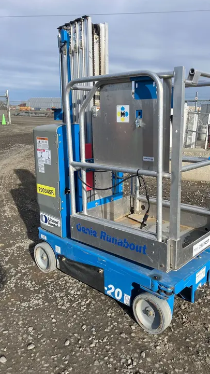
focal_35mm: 31
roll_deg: +0.6
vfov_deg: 62.6
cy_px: 186
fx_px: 307
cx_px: 121
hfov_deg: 37.7
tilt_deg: -13.7
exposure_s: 1/1621
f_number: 1.8
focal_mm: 3.99
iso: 32
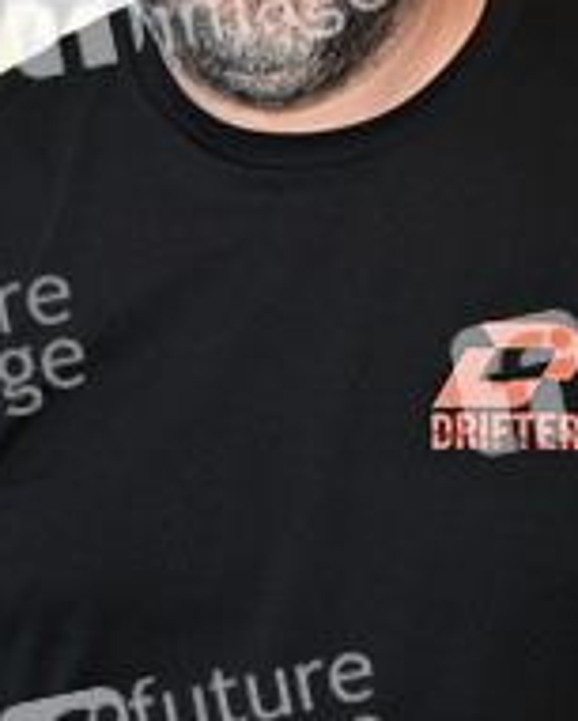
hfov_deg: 7.0
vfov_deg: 8.7
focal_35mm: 222
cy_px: 177
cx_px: 302
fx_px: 4743
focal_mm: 113
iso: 1250
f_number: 4.5
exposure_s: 1/250
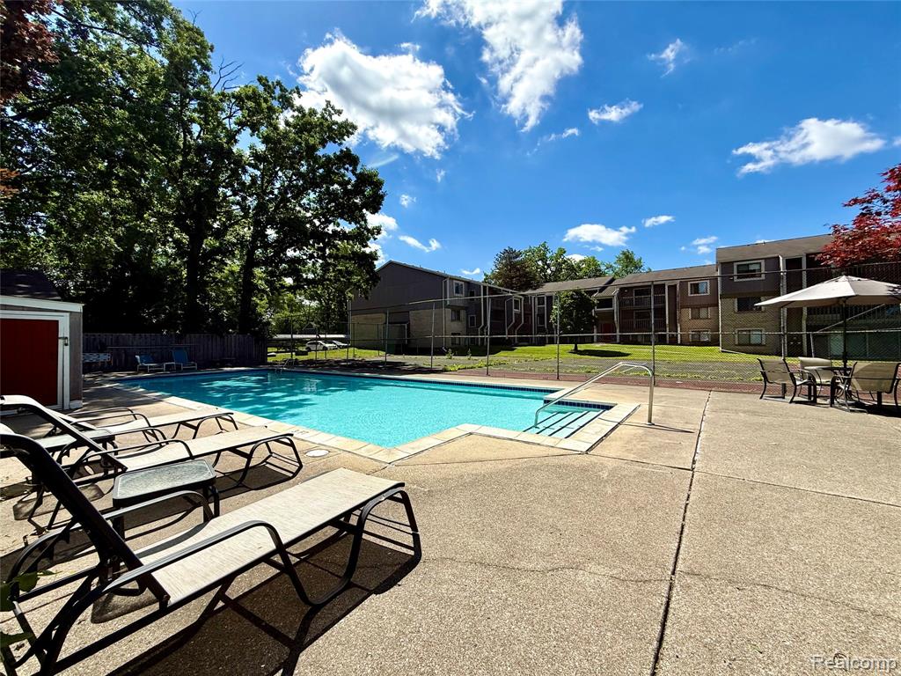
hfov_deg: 102.1
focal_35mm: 14
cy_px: 338
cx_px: 450
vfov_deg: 85.7
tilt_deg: +1.0
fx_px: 364
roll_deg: +0.3
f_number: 2.2
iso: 50
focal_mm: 2.22
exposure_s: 1/2410
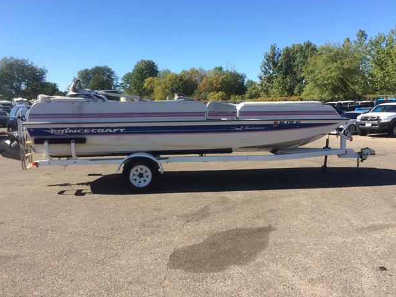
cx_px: 194
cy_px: 141
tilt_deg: -6.4
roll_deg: +2.2
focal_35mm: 31
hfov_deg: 58.4
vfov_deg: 45.4
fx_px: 355
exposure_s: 1/1282
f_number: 2.2
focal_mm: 4.15
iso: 32
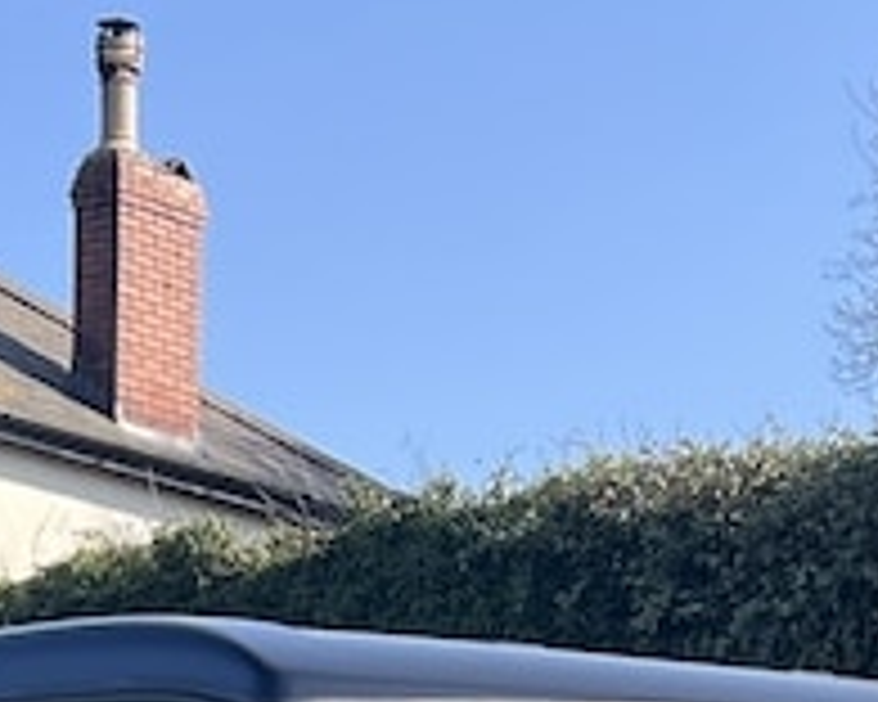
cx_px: 729
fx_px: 4054
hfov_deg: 12.3
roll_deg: -1.8
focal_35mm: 156
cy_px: 1692
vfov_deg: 8.9
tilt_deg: -3.1
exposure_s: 1/1100
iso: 50
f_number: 1.5
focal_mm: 5.7
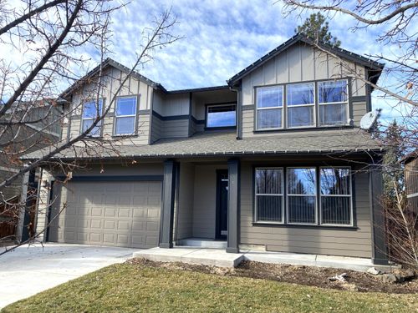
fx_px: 314
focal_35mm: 26
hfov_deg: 67.3
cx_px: 209
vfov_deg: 53.1
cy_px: 156
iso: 32
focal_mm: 4.25
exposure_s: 1/1114
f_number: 1.8
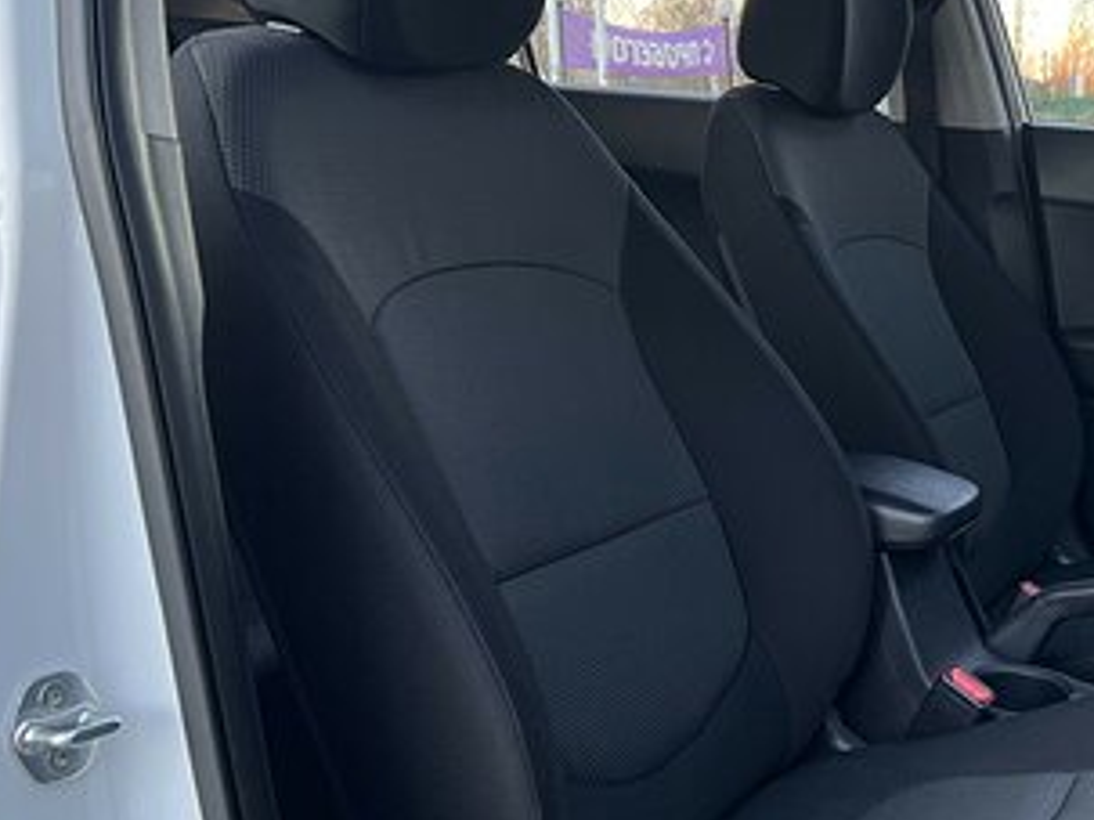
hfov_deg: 38.6
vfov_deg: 30.8
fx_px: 1485
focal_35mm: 47
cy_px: 470
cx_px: 903
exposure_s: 1/121
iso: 64
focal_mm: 5.7
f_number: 1.5
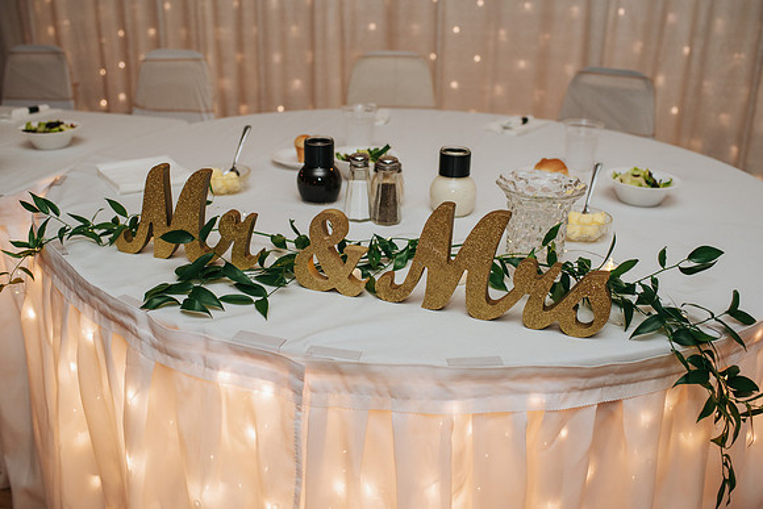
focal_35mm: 35
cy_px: 254
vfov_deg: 37.9
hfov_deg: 54.4
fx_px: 742
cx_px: 382
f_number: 3.2
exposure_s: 1/200
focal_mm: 35
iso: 800
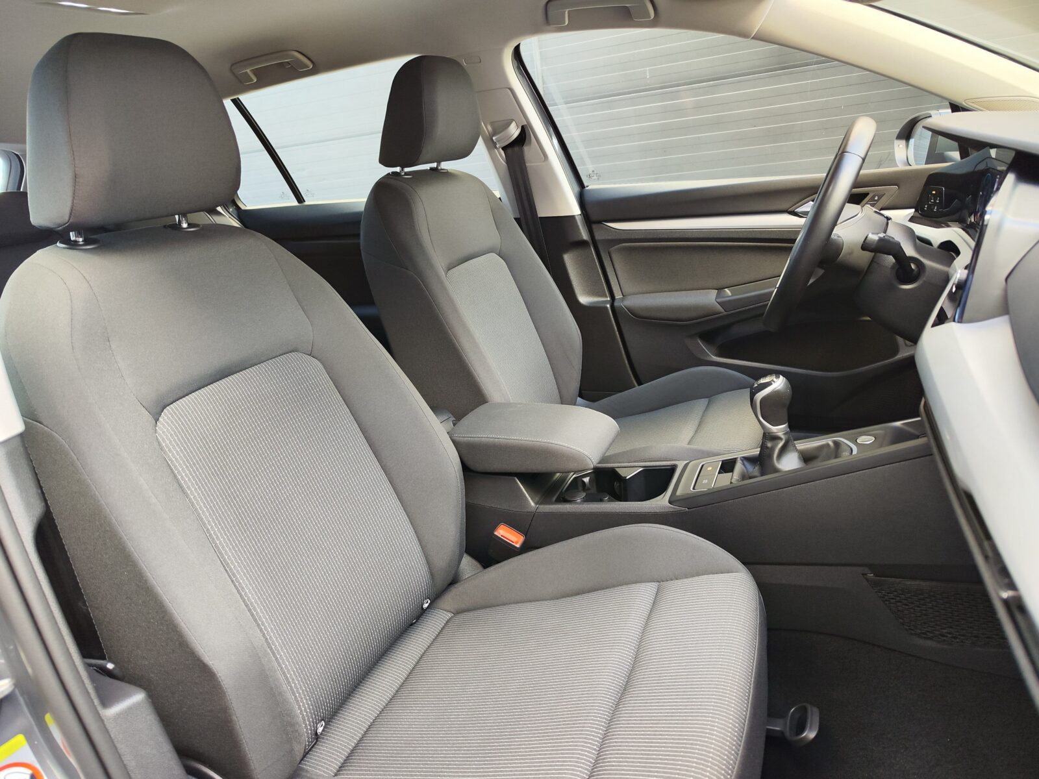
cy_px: 390
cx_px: 520
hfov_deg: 73.9
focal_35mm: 23
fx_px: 690
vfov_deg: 58.9
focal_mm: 7.01
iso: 324
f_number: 1.69
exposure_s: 1/100
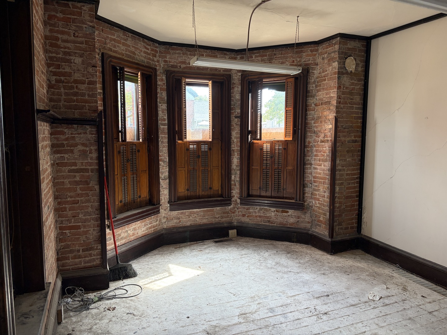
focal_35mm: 26
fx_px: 336
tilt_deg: -2.9
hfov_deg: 67.3
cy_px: 168
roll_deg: +1.6
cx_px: 224
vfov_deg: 53.1
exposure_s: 1/73
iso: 125
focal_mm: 5.96
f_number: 1.6
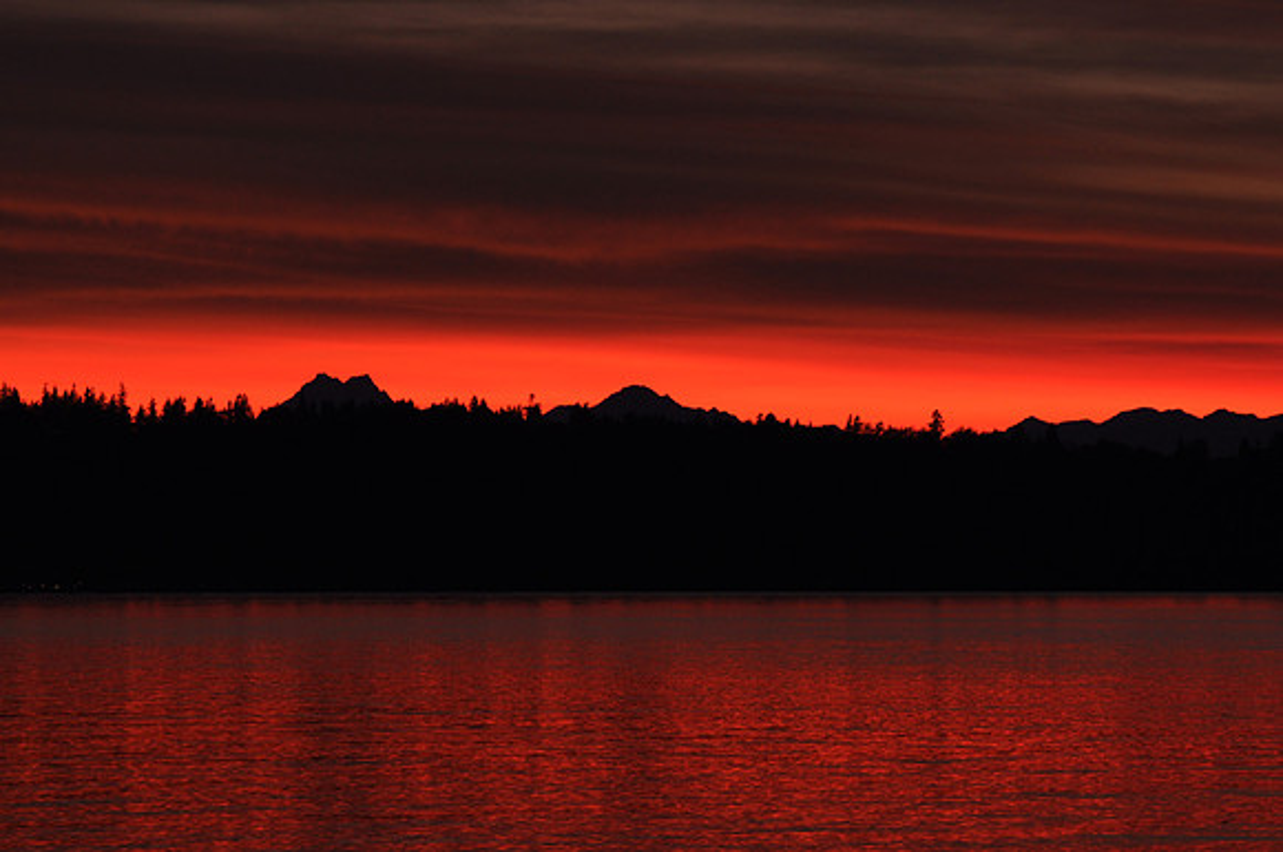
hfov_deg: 9.2
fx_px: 8008
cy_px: 426
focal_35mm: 225
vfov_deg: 6.1
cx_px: 642
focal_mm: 150
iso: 200
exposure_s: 1/13
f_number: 7.1
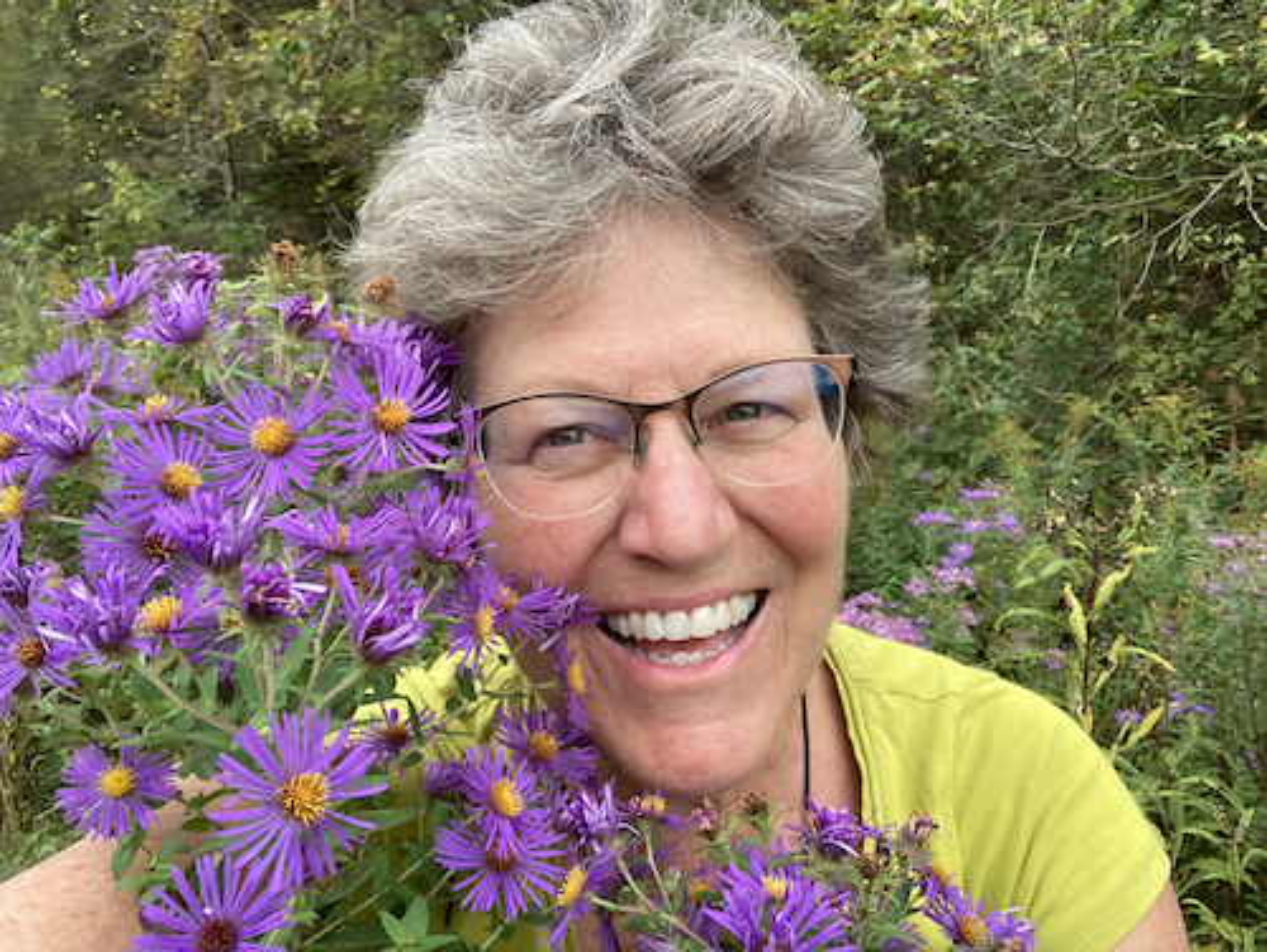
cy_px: 476
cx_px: 634
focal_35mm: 32
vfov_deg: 44.2
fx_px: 1172
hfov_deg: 56.8
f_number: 2.2
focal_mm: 2.87
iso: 20
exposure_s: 1/129
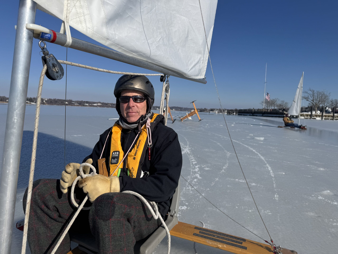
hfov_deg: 71.6
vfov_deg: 56.8
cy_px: 127
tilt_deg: -4.0
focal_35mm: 24
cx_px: 169
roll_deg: -2.8
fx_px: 234
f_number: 1.78
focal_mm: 6.76
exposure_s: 1/9009
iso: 80
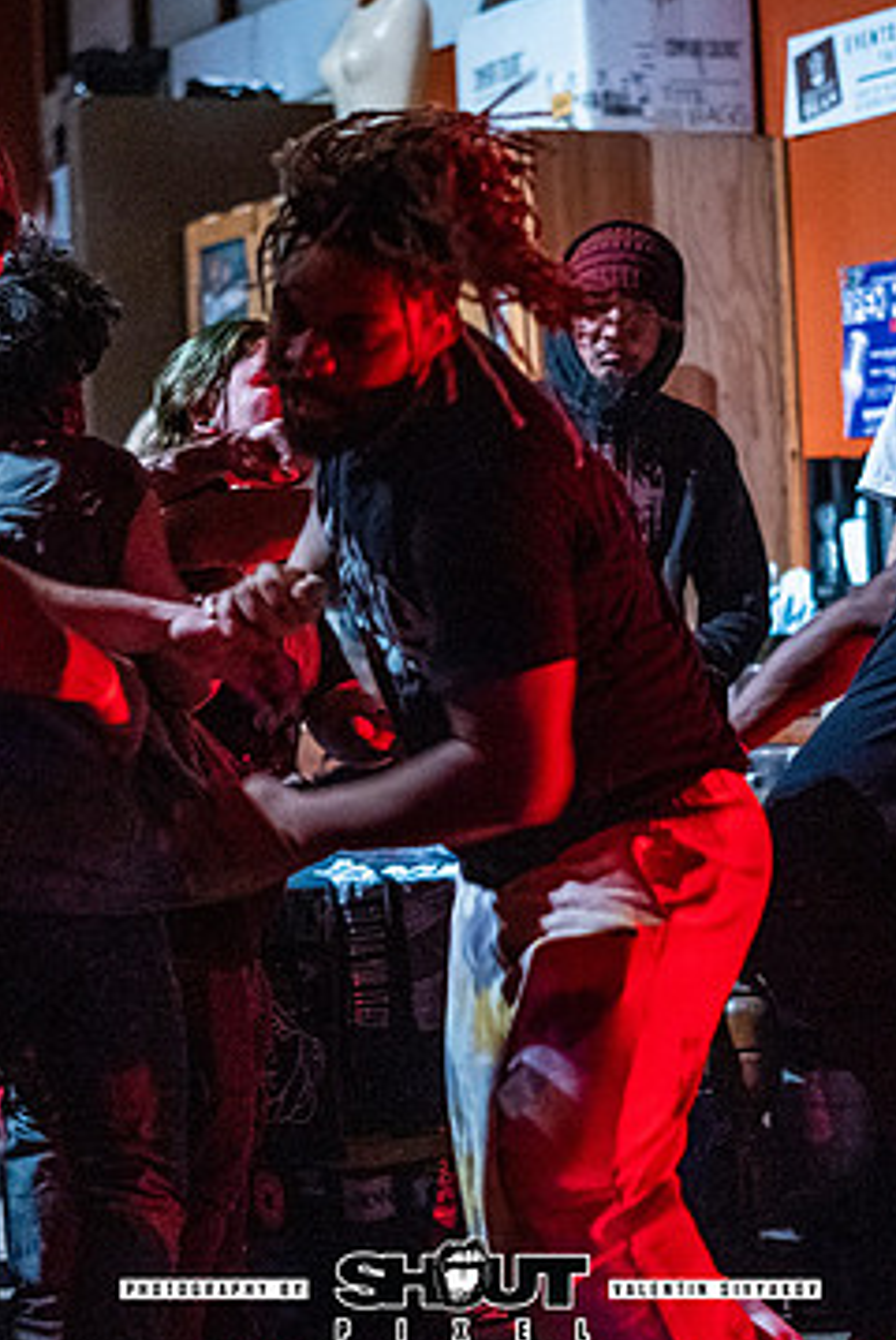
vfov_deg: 22.8
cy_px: 611
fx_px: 3316
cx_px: 359
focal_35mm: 89
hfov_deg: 15.4
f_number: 1.8
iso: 3200
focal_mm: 50
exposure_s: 1/200
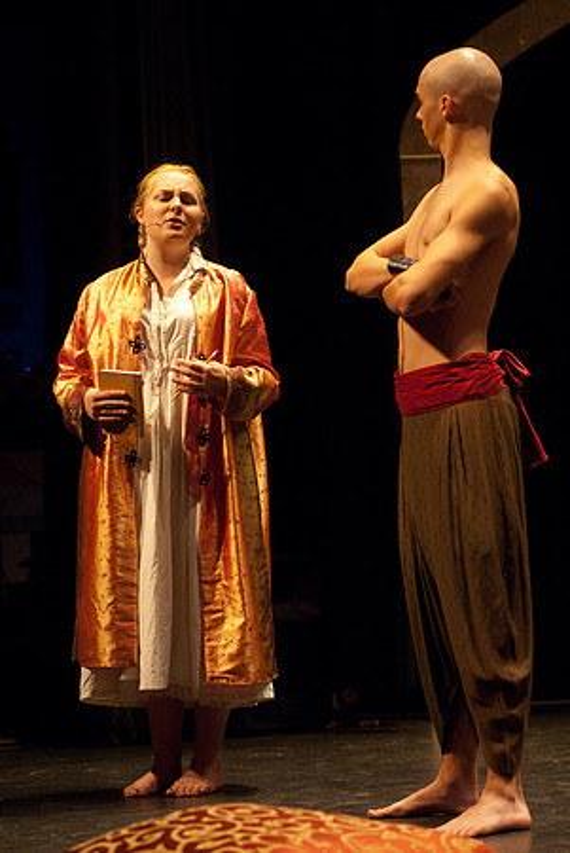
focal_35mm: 150
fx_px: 3554
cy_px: 426
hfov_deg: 9.2
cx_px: 285
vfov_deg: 13.7
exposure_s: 1/160
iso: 1000
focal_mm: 100
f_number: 2.8
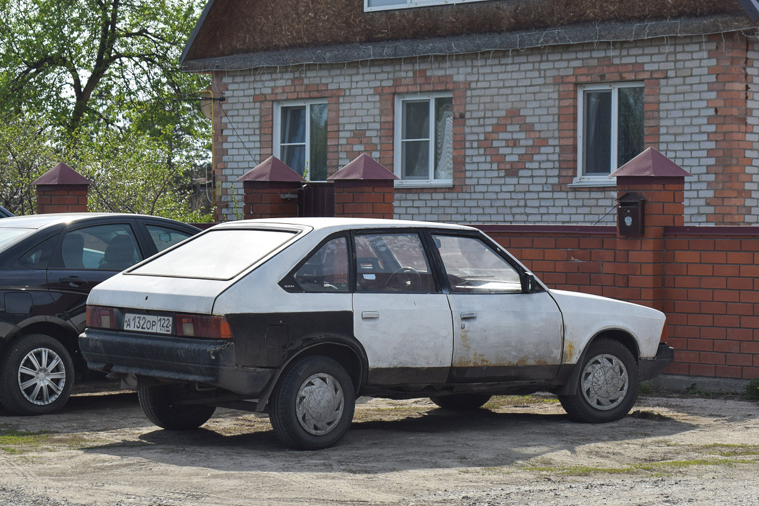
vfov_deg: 16.6
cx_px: 380
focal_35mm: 82
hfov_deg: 24.6
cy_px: 253
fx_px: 1739
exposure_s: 1/800
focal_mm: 55
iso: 200
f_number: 7.1
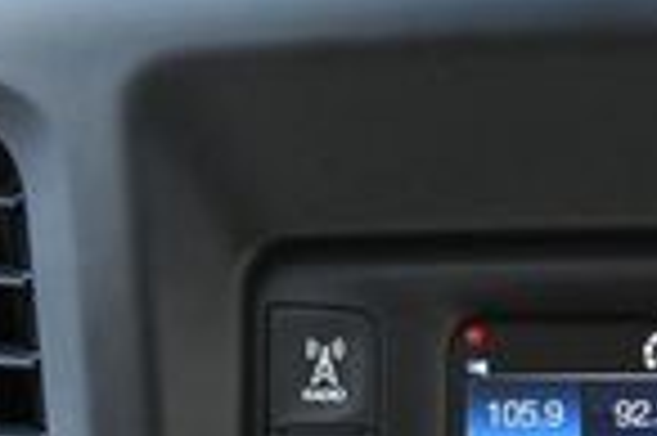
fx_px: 5979
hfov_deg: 6.3
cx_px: 760
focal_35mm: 328
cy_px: 647
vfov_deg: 4.2
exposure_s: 1/125
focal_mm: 50
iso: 1600
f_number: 6.3
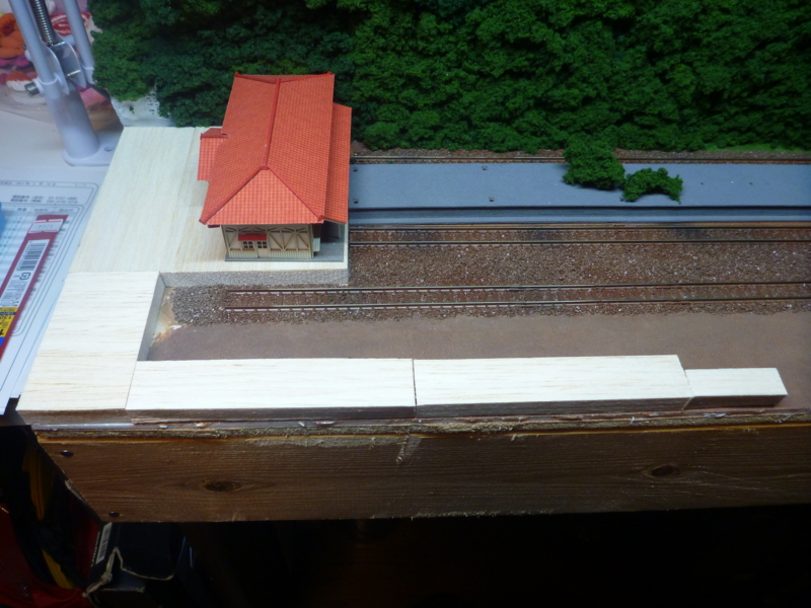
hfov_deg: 63.4
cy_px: 304
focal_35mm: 28
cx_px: 406
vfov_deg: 49.7
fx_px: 656
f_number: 3.3
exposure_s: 1/30
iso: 200
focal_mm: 4.9
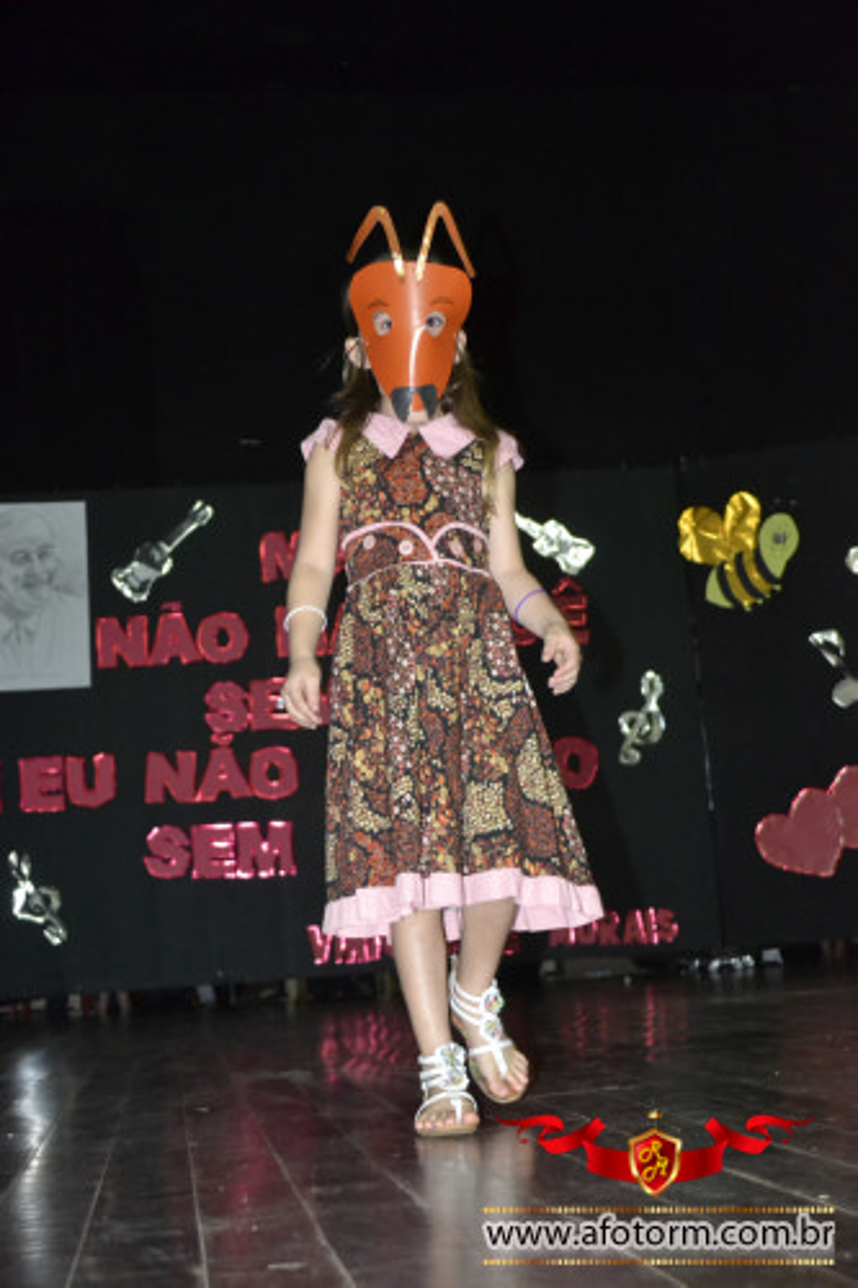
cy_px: 644
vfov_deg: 41.1
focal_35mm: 48
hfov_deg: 28.1
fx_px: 1717
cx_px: 429
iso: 3200
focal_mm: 32
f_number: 4.2
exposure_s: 1/60
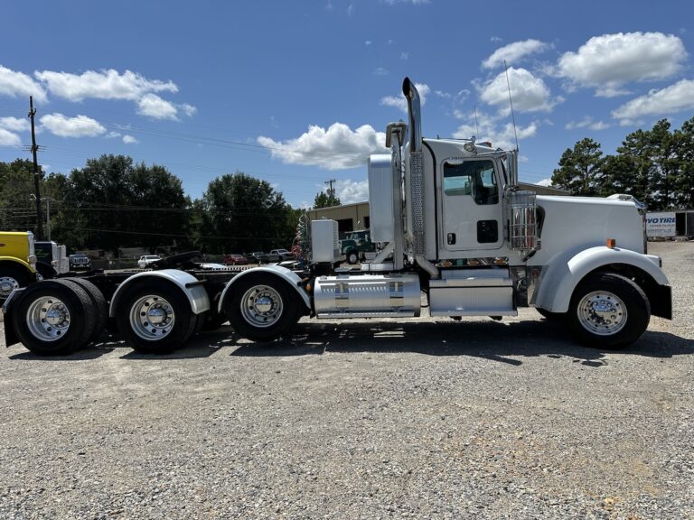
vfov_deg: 56.8
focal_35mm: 24
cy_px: 260
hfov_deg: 71.6
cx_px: 347
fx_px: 481
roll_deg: +3.7
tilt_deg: -0.2
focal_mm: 6.86
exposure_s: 1/7042
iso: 80
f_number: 1.78
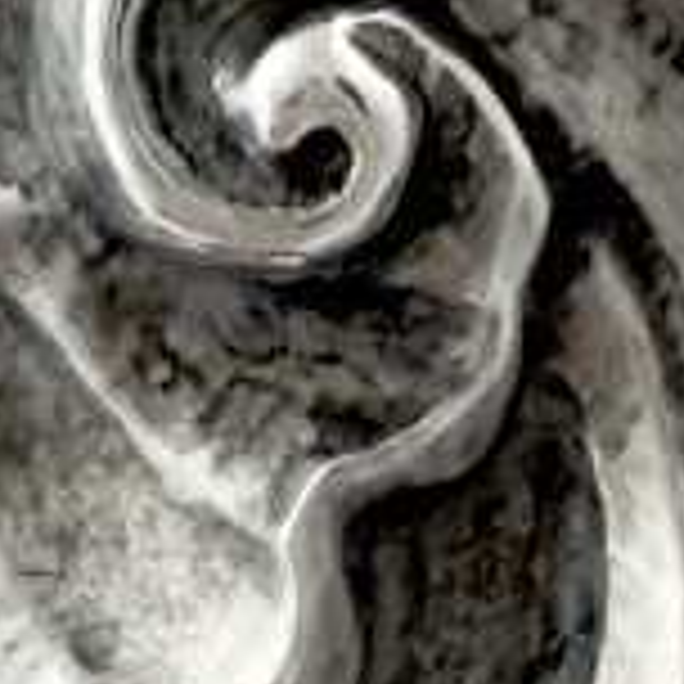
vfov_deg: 10.5
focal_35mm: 167
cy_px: 202
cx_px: -117
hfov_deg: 10.3
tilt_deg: +0.1
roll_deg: -1.2
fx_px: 3733
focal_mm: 2.22
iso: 80
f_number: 2.2
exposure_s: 1/100
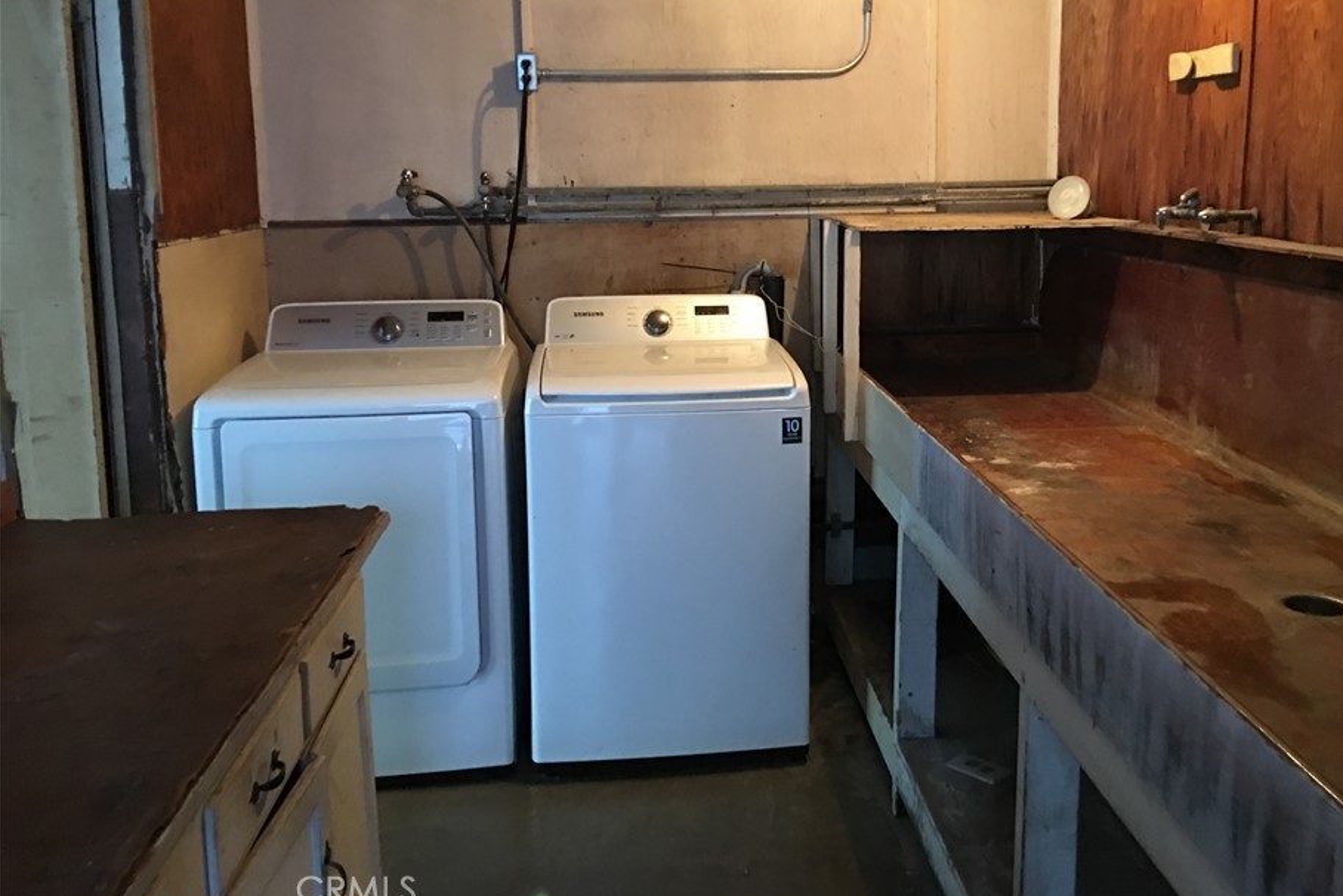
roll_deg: +0.4
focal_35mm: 34
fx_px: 1269
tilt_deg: -5.5
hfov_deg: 55.6
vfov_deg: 38.7
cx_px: 756
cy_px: 343
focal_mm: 4.15
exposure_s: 1/4
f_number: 2.2
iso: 80
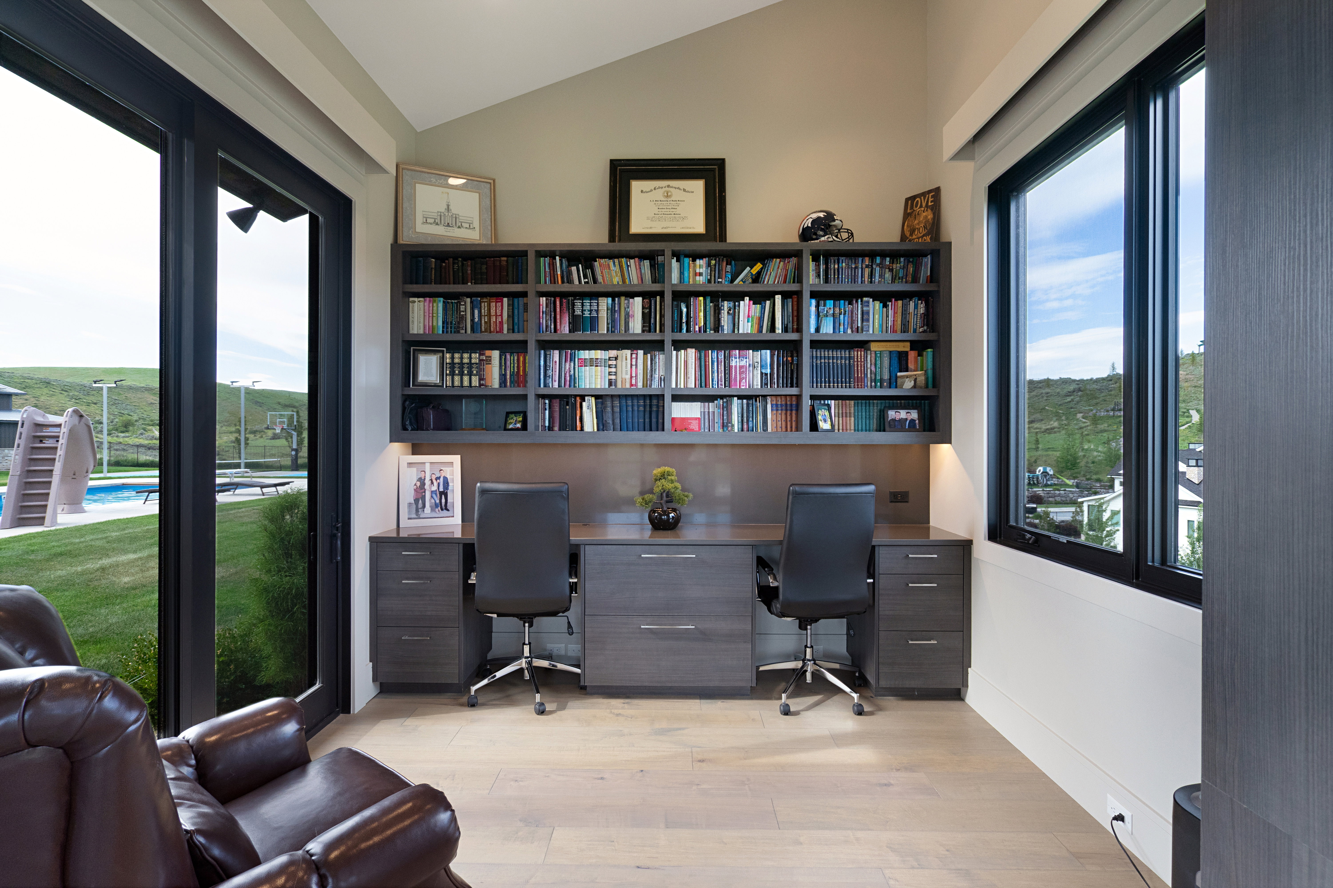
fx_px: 592
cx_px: 666
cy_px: 444
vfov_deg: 73.7
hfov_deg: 96.7
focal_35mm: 16
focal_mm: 16
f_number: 9
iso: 1250
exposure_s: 1/25
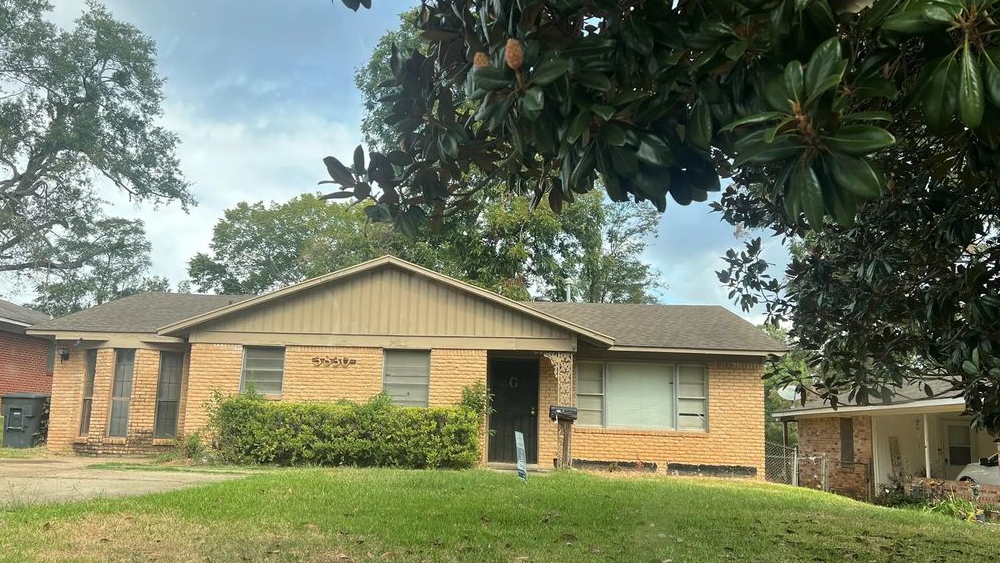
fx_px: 769
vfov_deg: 40.2
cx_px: 497
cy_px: 307
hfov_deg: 66.1
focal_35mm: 29
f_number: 1.5
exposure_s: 1/833
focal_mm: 5.7
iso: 50
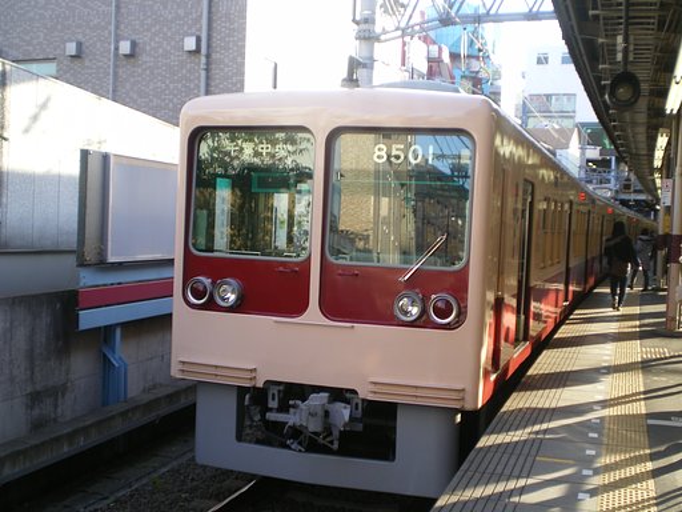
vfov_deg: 32.9
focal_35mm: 44
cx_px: 341
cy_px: 256
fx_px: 867
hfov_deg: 42.9
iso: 64
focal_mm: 7.4
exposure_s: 1/50
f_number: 3.5
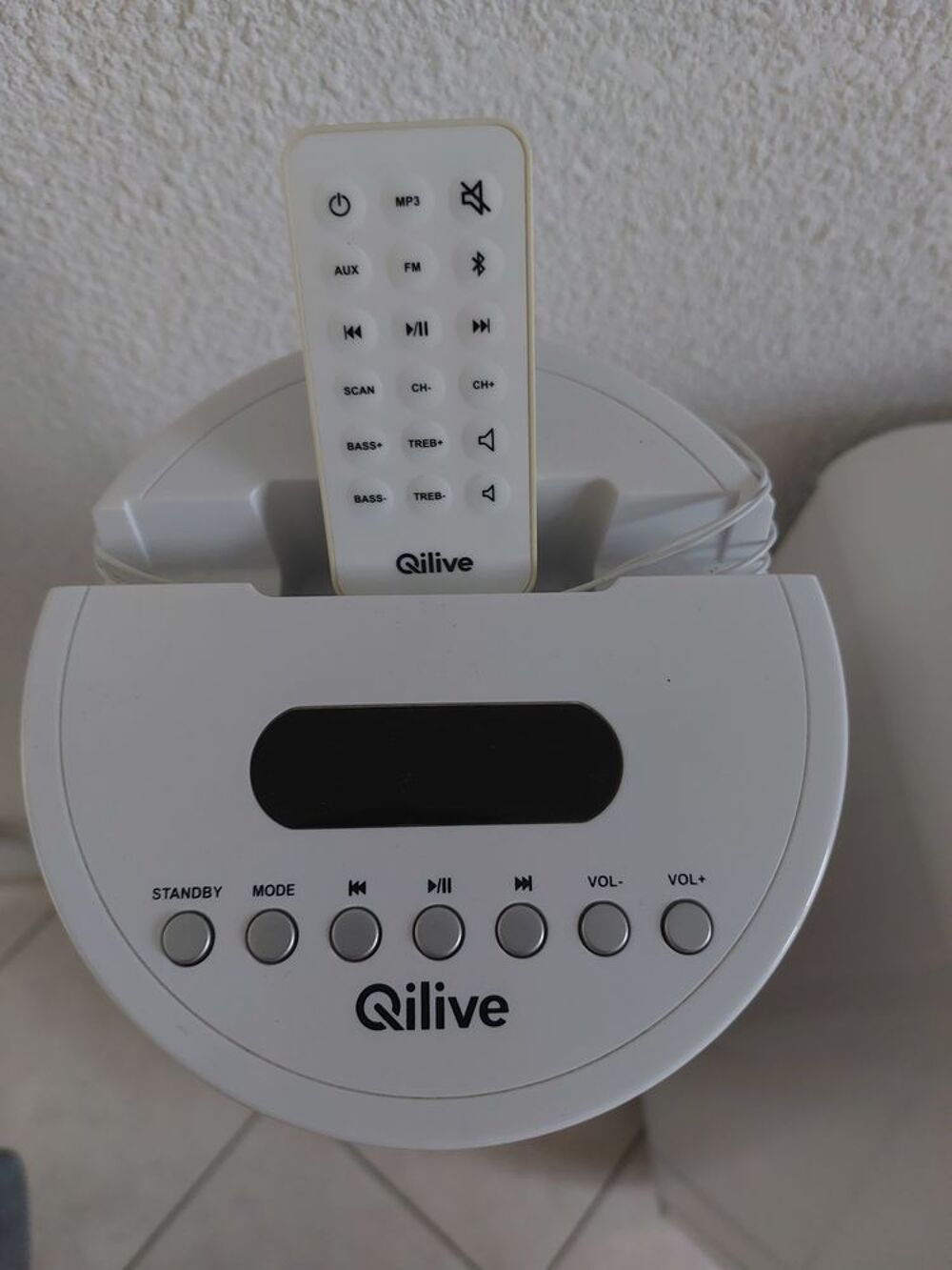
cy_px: 635
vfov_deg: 69.4
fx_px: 917
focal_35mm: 25
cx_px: 476
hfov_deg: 54.9
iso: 400
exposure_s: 1/25
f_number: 1.8
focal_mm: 5.23
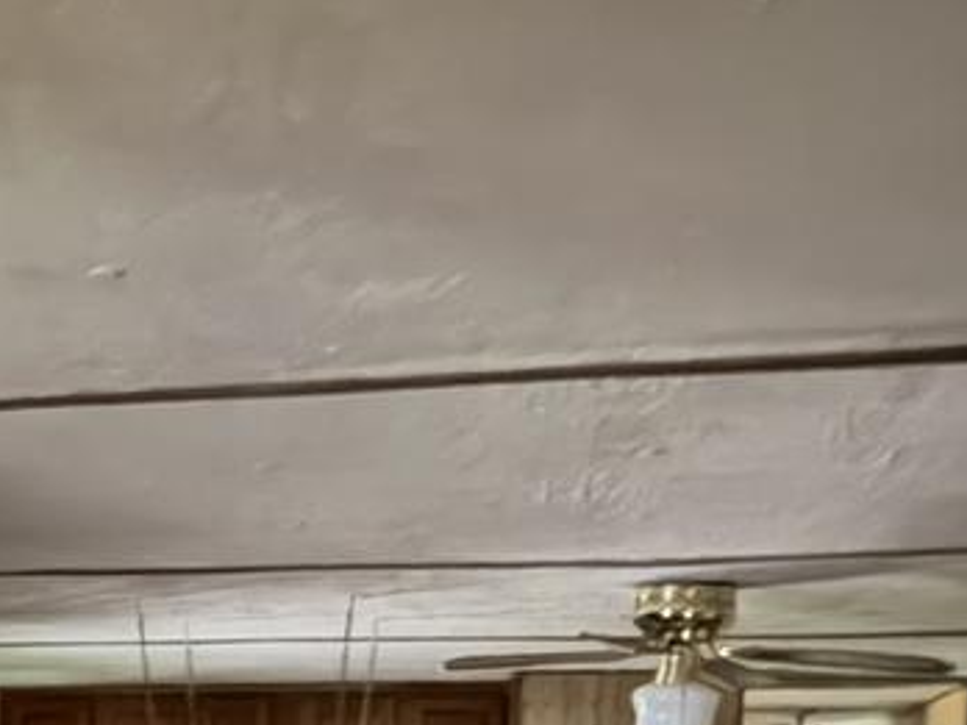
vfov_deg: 21.6
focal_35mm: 58
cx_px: 211
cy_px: 1047
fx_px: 1620
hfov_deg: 32.4
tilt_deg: -6.7
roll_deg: -0.5
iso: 2500
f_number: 2.2
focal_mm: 2.22
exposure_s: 1/4
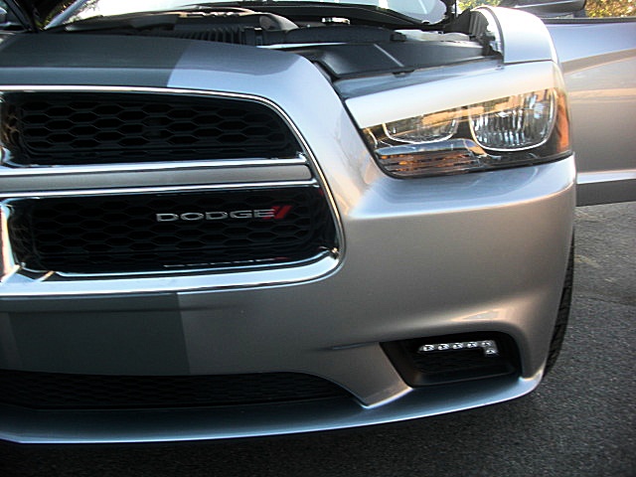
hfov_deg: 51.4
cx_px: 318
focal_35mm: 36
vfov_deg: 39.7
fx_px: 661
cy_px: 238
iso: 50
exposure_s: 1/60
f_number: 2.8
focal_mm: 6.3
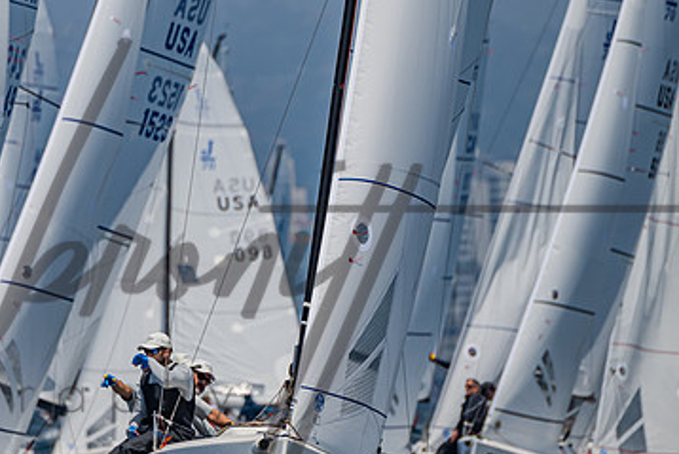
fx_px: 15641
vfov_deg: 1.7
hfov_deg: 2.5
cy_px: 211
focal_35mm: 829
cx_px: 167
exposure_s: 1/2500
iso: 400
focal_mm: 400
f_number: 6.3
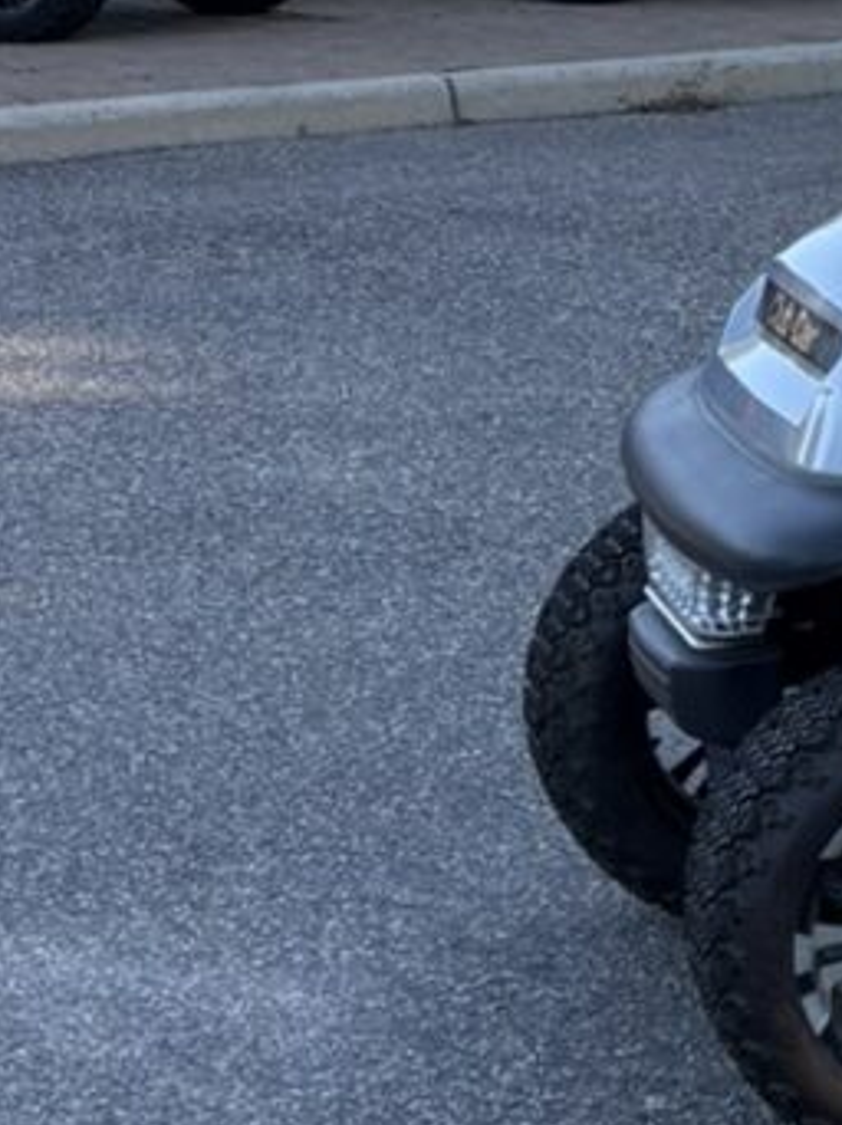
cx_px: 1723
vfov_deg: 13.5
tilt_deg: -9.8
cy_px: 408
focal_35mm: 146
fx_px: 4741
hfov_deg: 9.4
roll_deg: +0.3
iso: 64
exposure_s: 1/462
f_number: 1.6
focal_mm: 5.96
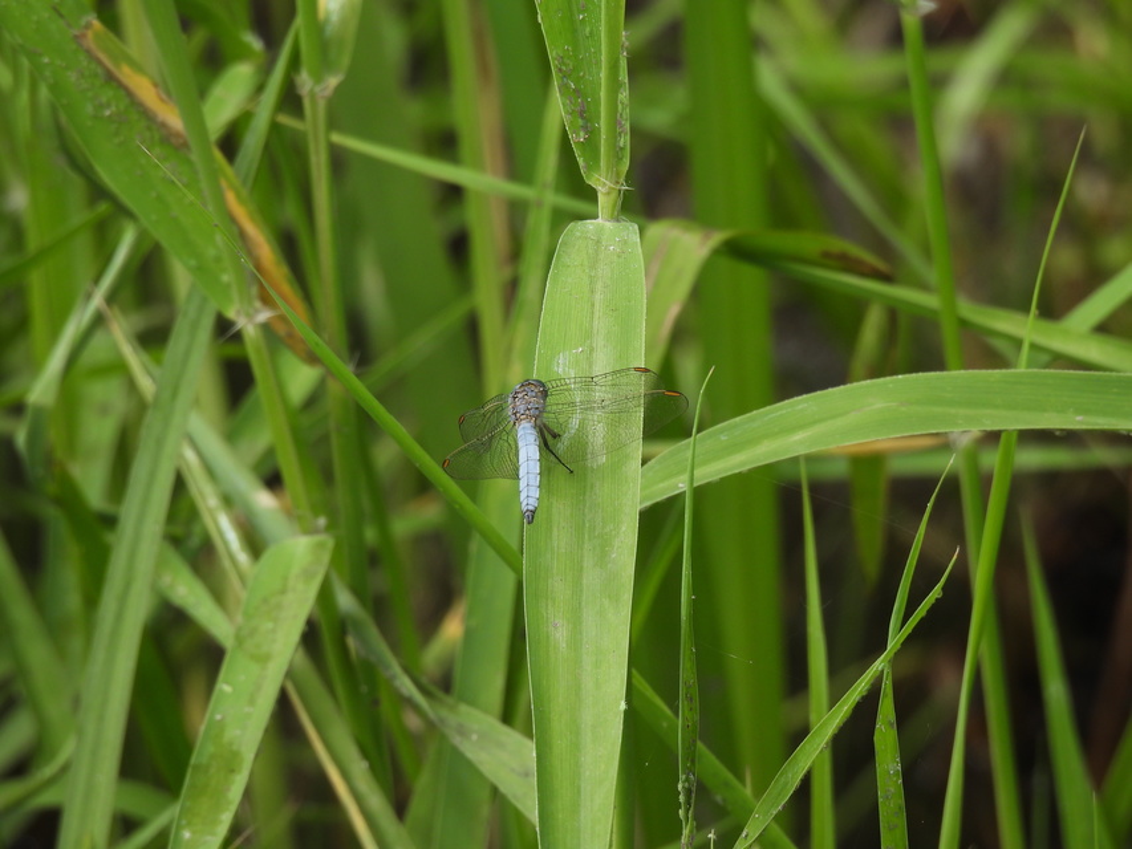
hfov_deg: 2.5
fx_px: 26165
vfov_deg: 1.9
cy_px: 424
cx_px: 566
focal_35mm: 800
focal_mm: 143
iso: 100
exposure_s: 1/250
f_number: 5.6
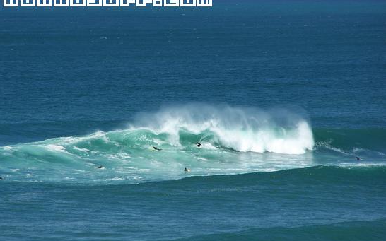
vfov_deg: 3.2
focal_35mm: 405
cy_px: 134
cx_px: 193
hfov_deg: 5.2
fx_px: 4260
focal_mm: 63
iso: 80
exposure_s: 1/750
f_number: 5
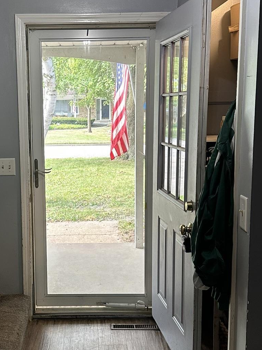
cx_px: 79
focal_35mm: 48
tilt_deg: -8.1
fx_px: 484
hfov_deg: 30.0
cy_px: 177
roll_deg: +0.4
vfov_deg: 39.7
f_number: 1.78
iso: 200
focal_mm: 6.86
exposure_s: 1/120
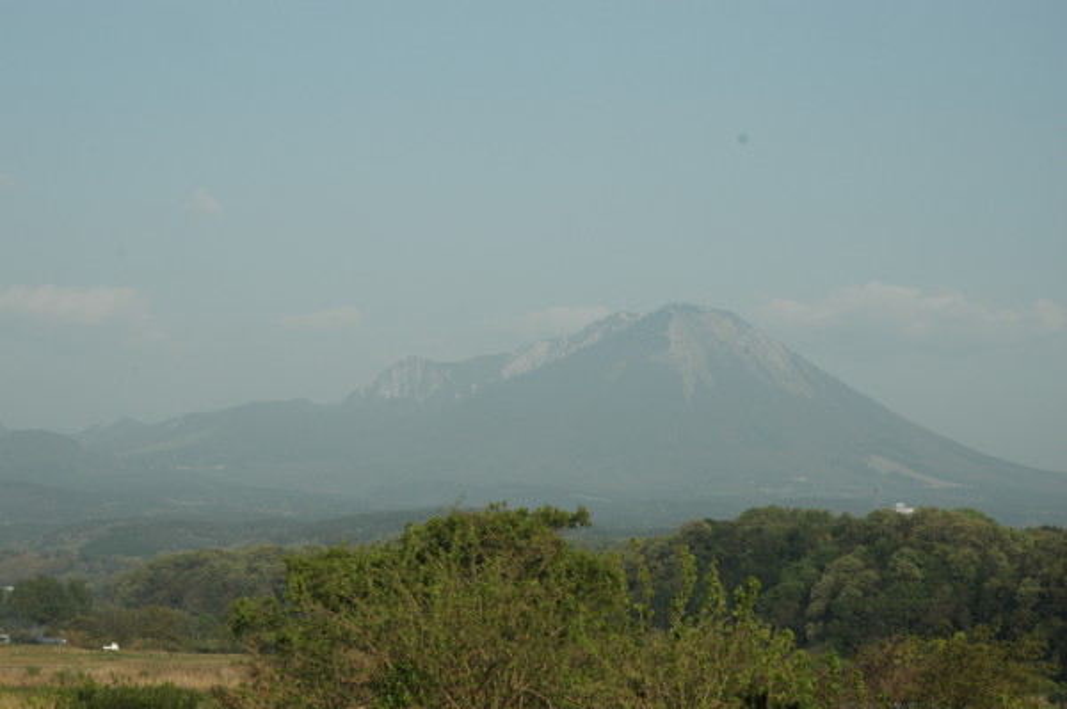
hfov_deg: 22.6
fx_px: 2665
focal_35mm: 90
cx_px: 534
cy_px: 354
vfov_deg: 15.2
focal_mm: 60
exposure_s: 1/320
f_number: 9
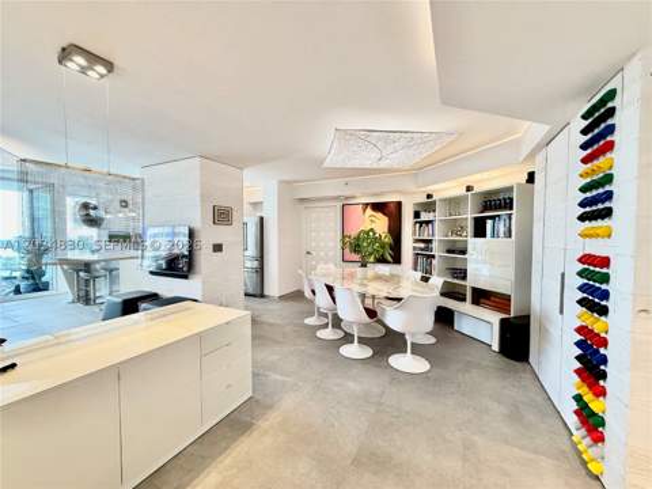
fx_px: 264
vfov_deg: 85.7
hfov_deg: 102.1
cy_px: 244
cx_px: 326
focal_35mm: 14
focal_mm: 2.22
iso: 250
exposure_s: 1/60
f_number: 2.2
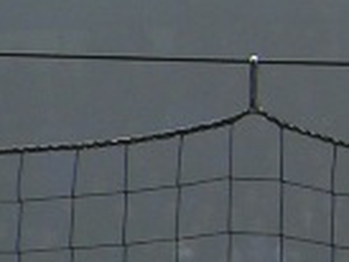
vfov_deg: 1.1
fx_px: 13290
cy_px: -221
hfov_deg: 1.5
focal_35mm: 1317
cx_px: 968
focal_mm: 34.5
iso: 50
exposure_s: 1/400
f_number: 5.6
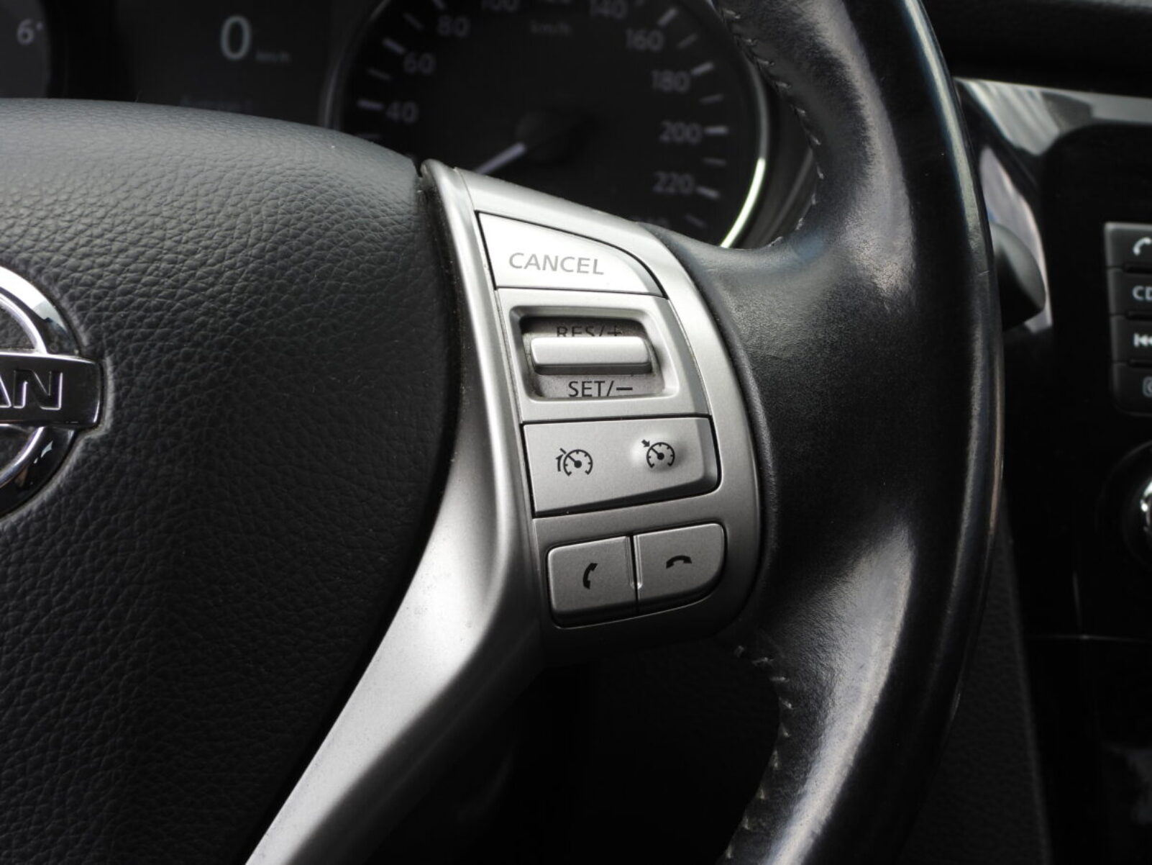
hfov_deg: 26.0
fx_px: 2496
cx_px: 576
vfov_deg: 19.6
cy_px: 432
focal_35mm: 75
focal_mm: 13.5
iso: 100
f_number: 3.5
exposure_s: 1/200
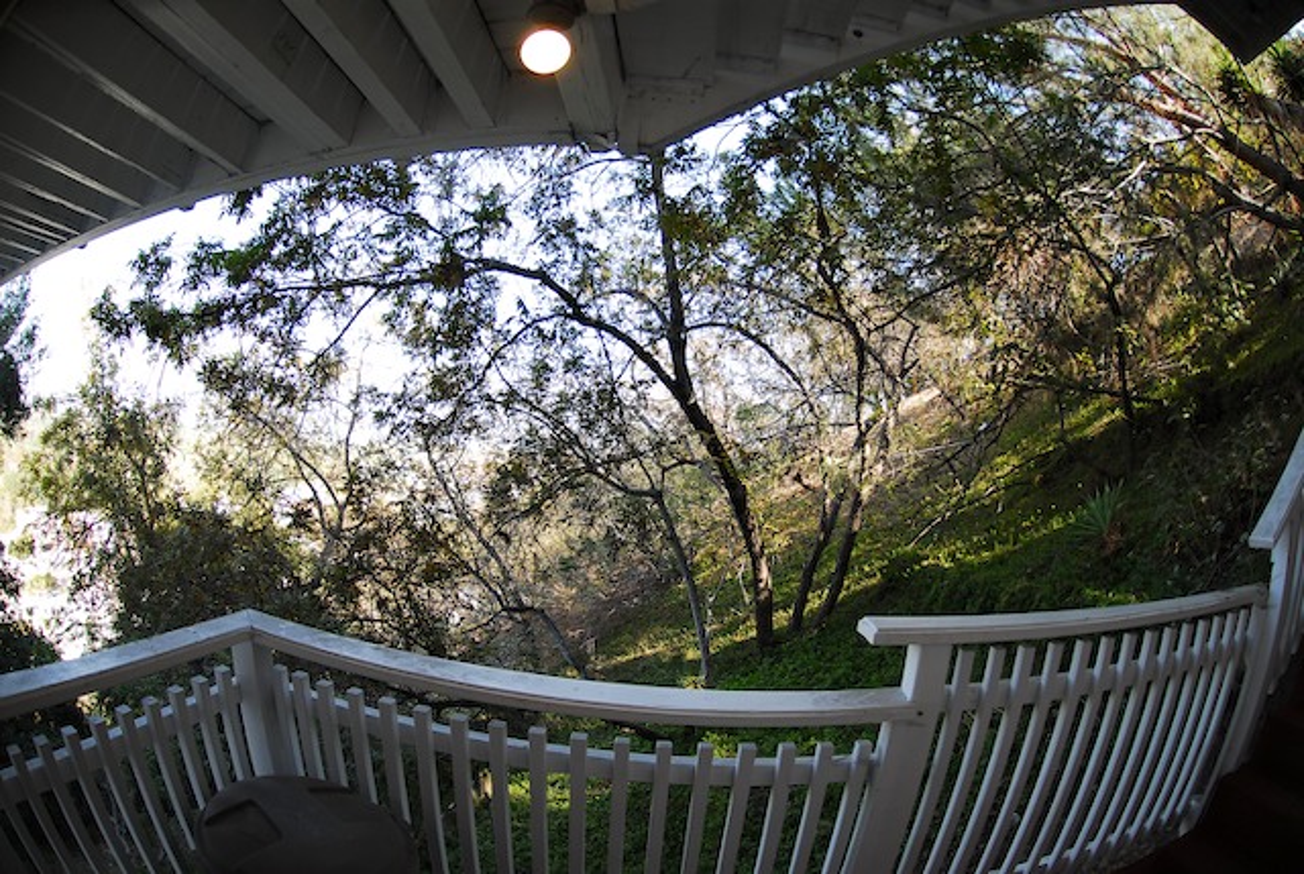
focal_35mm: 16
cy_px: 437
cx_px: 652
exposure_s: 1/125
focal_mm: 10.5
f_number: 2.8
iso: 100
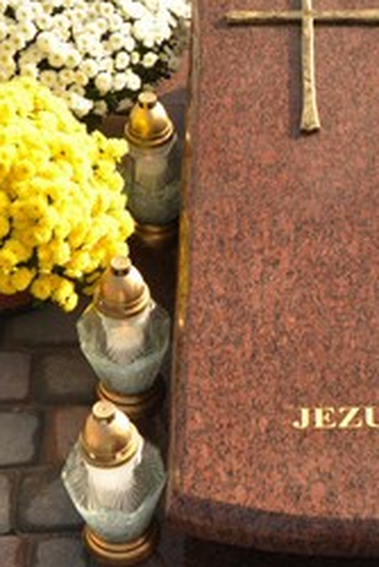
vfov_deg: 28.9
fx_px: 1088
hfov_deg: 18.9
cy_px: 409
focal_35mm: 69
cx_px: 433
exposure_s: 1/1000
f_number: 5.6
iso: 500
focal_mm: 18
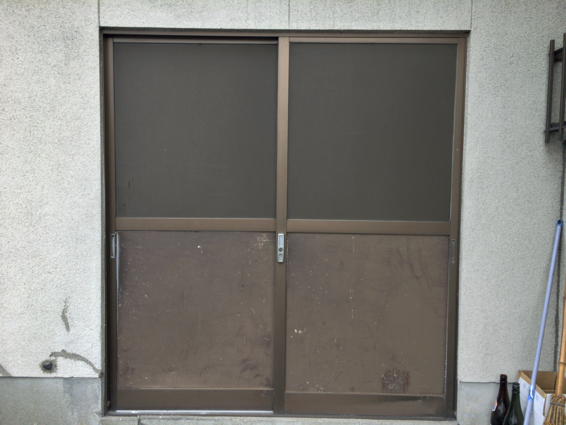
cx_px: 283
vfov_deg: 48.2
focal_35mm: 29
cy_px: 212
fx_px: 474
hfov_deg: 61.7
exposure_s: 1/680
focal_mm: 4.15
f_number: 2.2
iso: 25
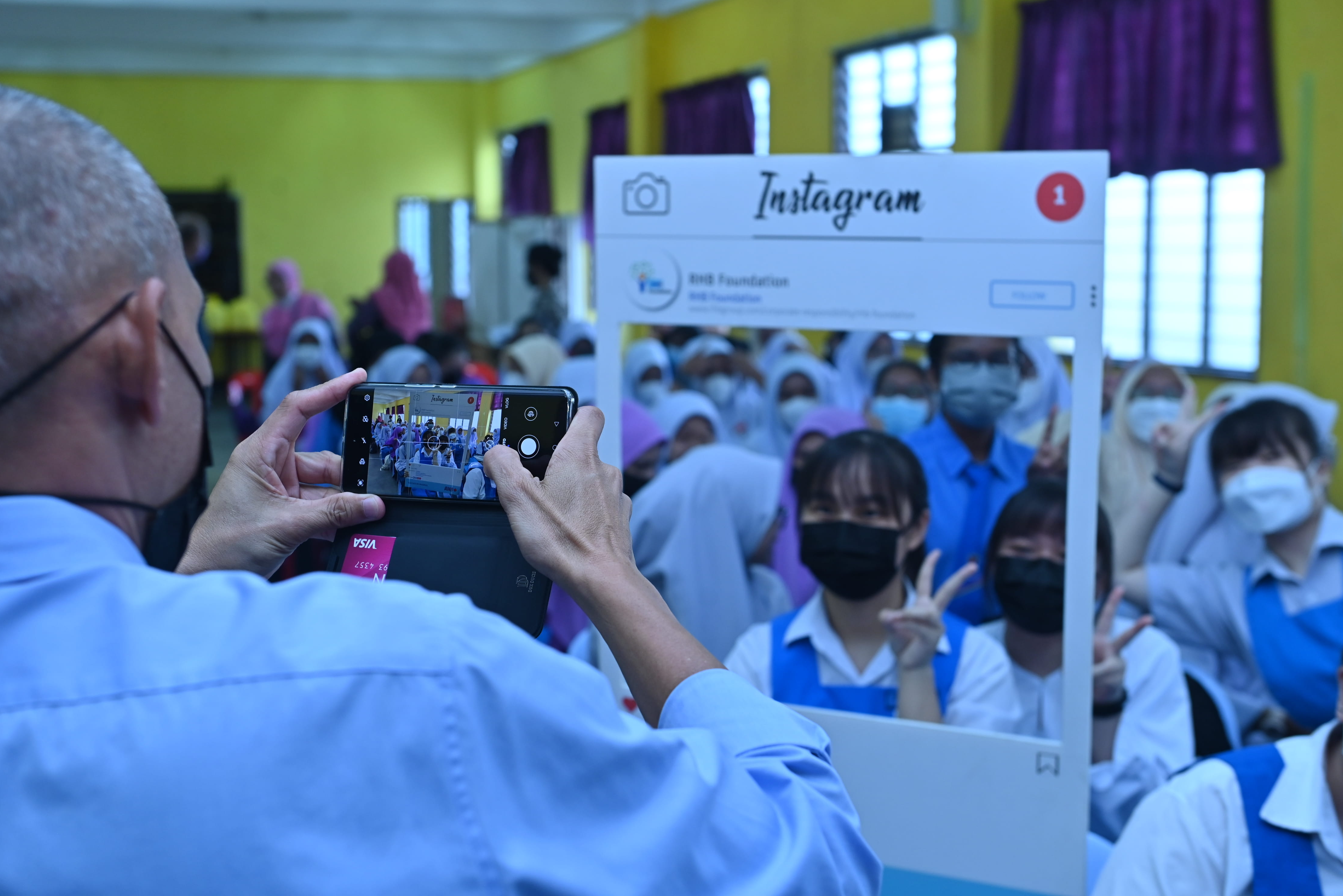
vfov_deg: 26.5
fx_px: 1903
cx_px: 679
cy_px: 447
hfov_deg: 38.9
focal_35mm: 51
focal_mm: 50
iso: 800
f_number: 4
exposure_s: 1/125
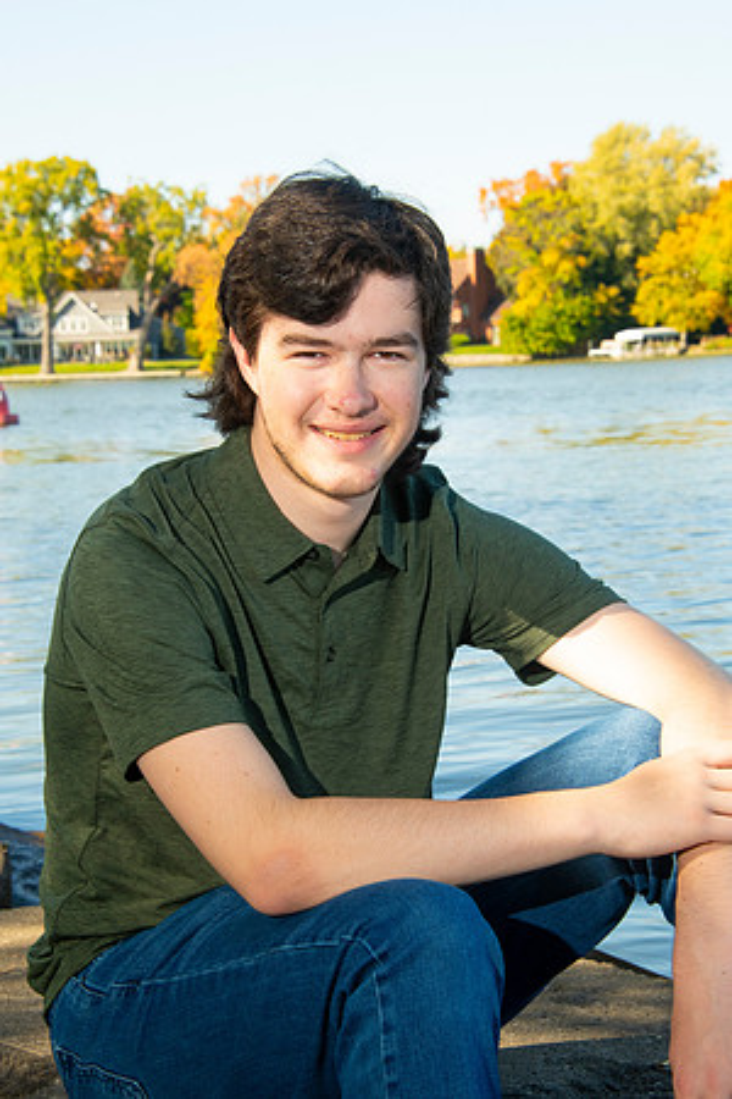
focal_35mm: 90
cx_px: 366
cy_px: 550
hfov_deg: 15.2
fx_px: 2745
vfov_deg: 22.6
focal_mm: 90
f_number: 14
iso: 800
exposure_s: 1/160
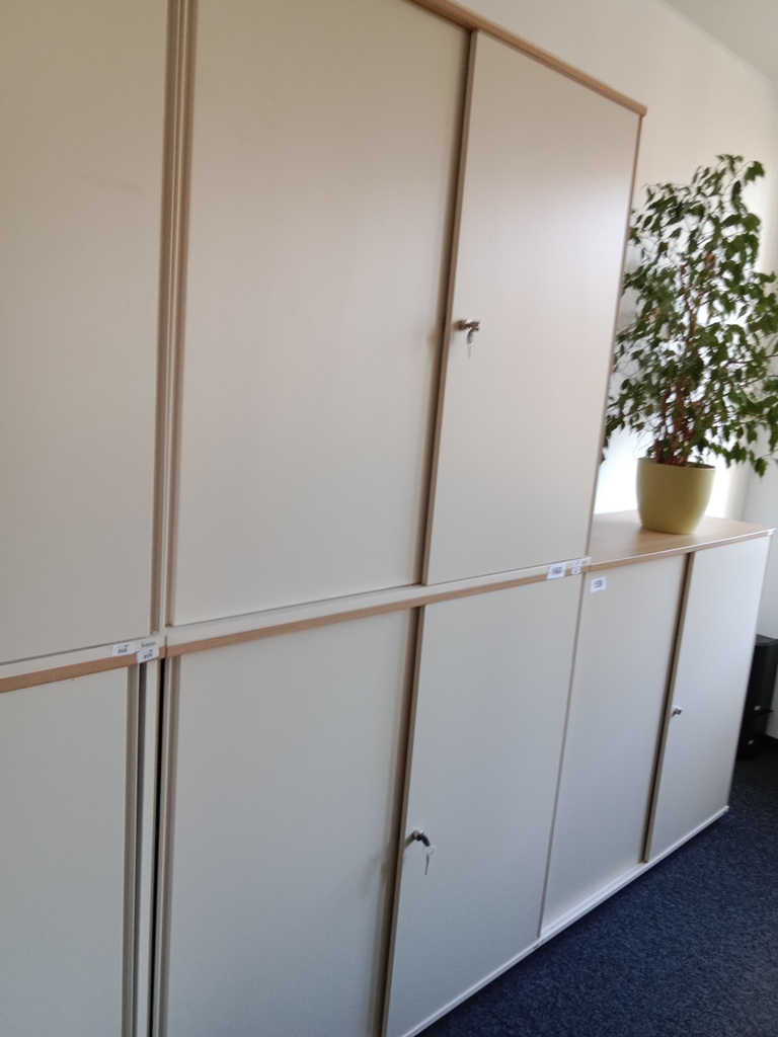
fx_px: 809
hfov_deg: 51.4
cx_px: 389
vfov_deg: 65.3
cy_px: 518
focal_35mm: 27
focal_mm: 3.65
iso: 269
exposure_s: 1/33.3
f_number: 2.2
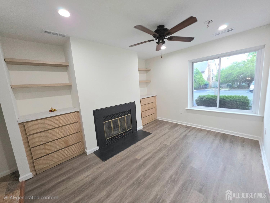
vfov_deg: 89.9
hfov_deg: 106.2
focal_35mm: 13
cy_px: 102
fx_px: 101
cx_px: 135
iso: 100
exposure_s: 1/60.2
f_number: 1.9
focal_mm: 2.2
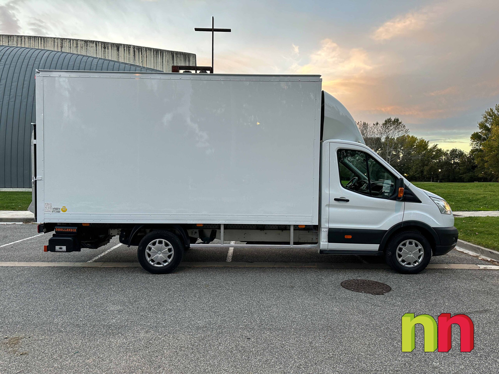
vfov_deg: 56.8
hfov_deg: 71.6
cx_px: 250
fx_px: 346
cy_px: 187
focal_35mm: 24
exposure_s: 1/3200
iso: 80
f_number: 1.8
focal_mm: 6.86
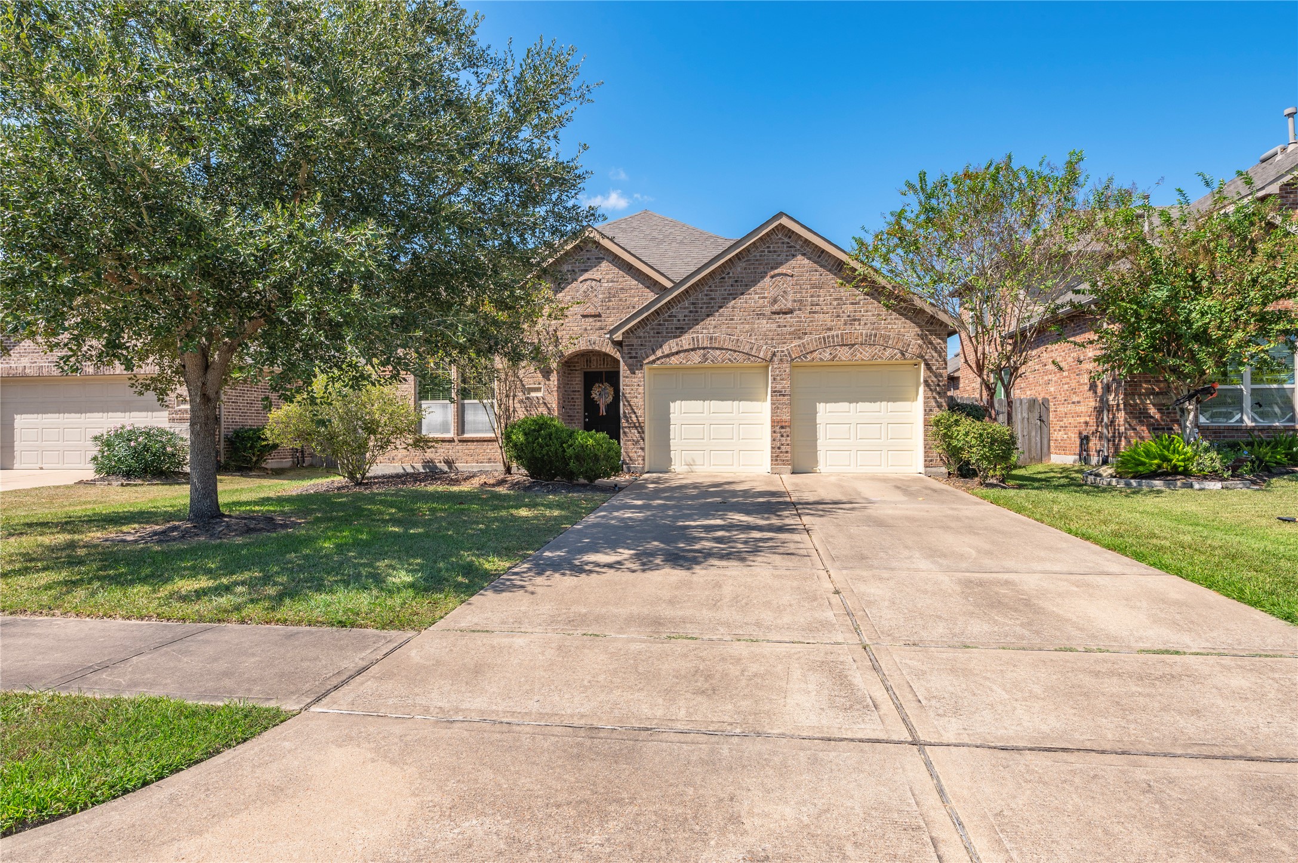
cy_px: 432
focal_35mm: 19
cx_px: 649
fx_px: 685
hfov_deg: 86.9
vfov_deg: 64.5
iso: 125
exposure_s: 1/100
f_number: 14
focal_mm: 19
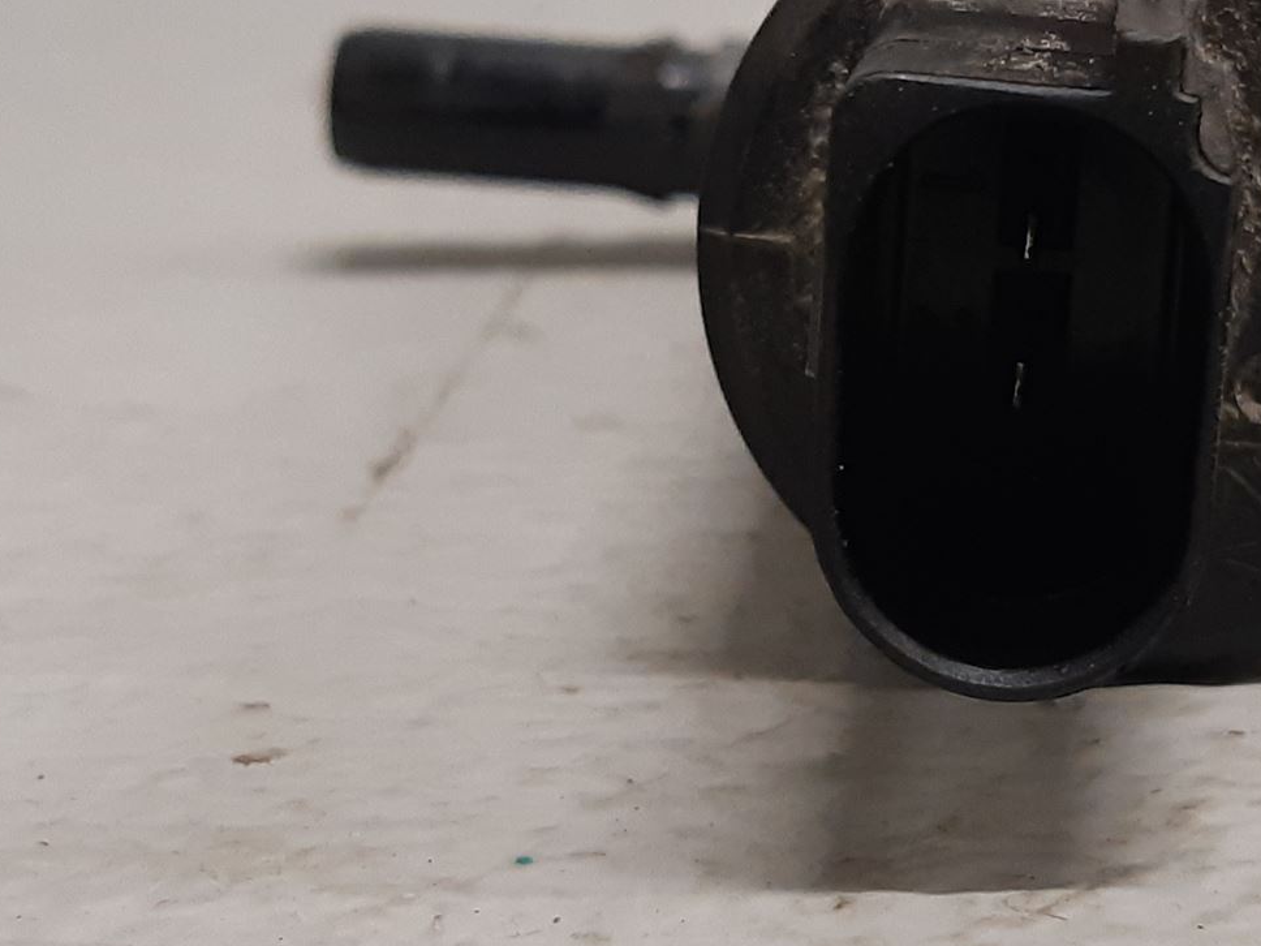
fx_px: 2004
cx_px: 960
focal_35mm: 55
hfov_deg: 34.1
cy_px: 414
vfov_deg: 26.5
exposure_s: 1/50
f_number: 1.7
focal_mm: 3.93
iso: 200
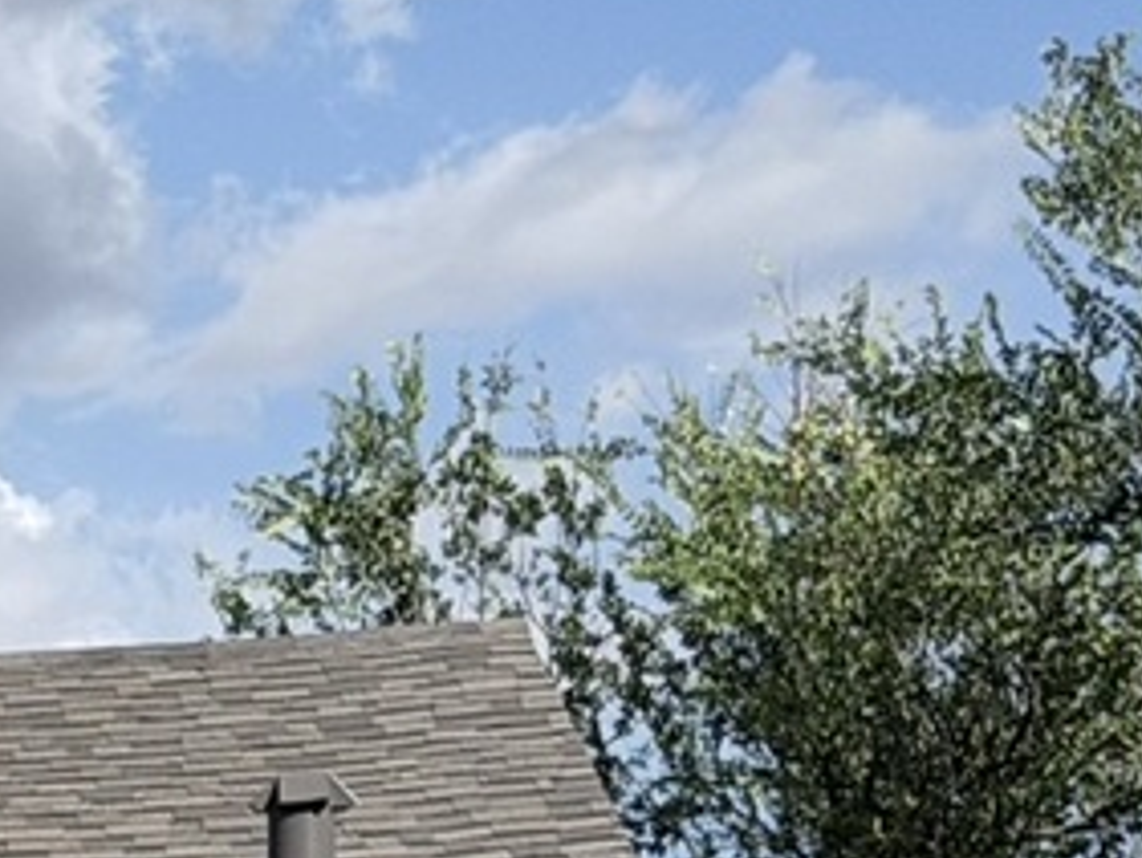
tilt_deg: +5.7
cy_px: 1810
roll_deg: -0.2
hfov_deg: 7.5
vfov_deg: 5.9
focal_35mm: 246
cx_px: -1605
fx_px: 8119
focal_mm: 6.76
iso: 80
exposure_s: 1/8772
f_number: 1.78
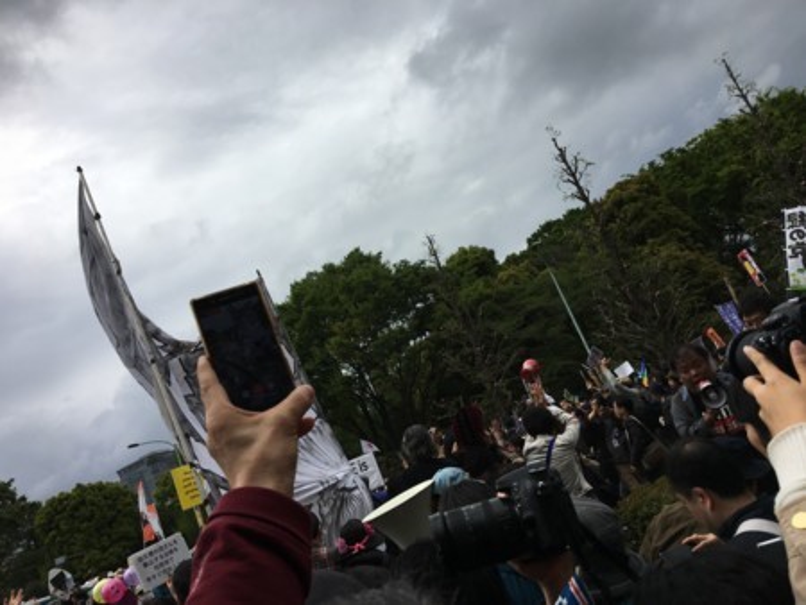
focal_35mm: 29
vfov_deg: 48.3
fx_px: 676
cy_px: 302
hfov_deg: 61.6
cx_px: 403
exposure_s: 1/1709
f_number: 2.2
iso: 25
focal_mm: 4.15
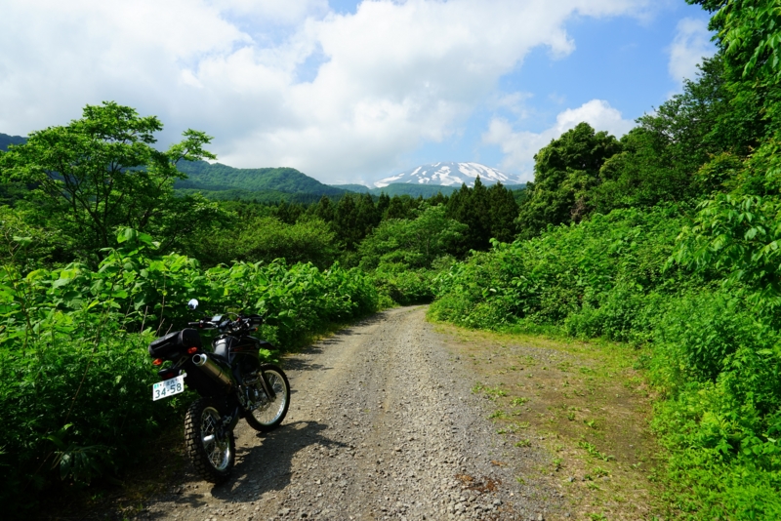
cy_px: 260
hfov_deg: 73.7
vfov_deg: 53.2
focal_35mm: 24
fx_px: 521
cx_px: 390
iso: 100
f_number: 9.5
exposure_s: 1/125
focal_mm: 24
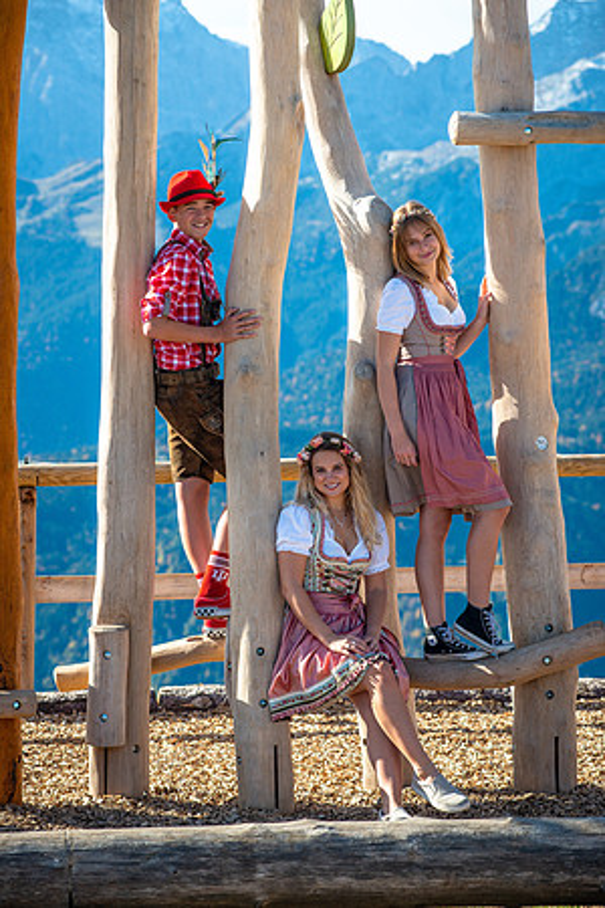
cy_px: 454
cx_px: 302
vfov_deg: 16.4
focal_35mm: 125
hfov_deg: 11.0
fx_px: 3151
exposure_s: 1/500
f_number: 6.3
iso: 100
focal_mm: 125
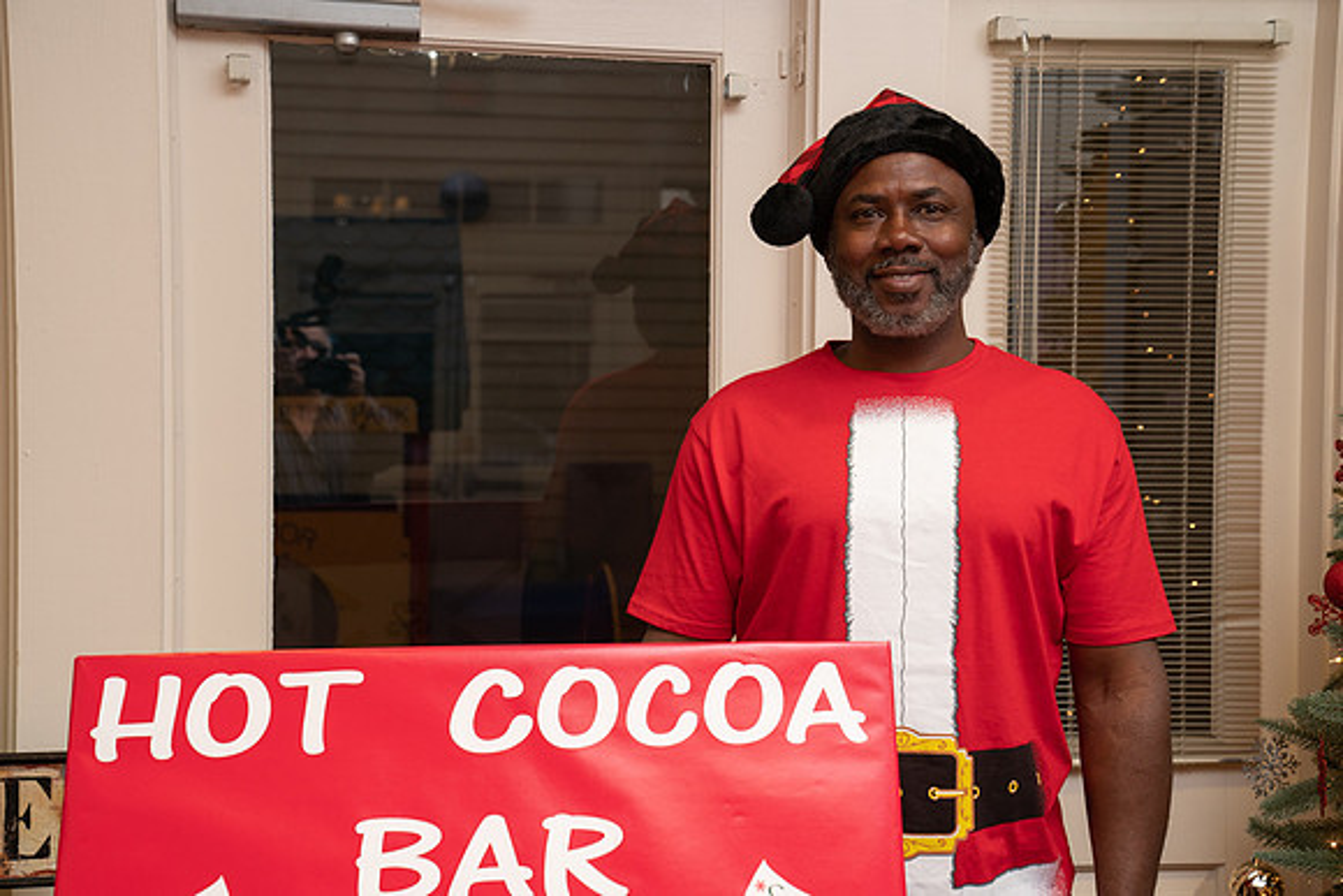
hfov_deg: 37.5
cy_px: 448
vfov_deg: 25.5
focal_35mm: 53
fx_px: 1978
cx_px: 672
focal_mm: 53
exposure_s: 1/80
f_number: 5
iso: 400
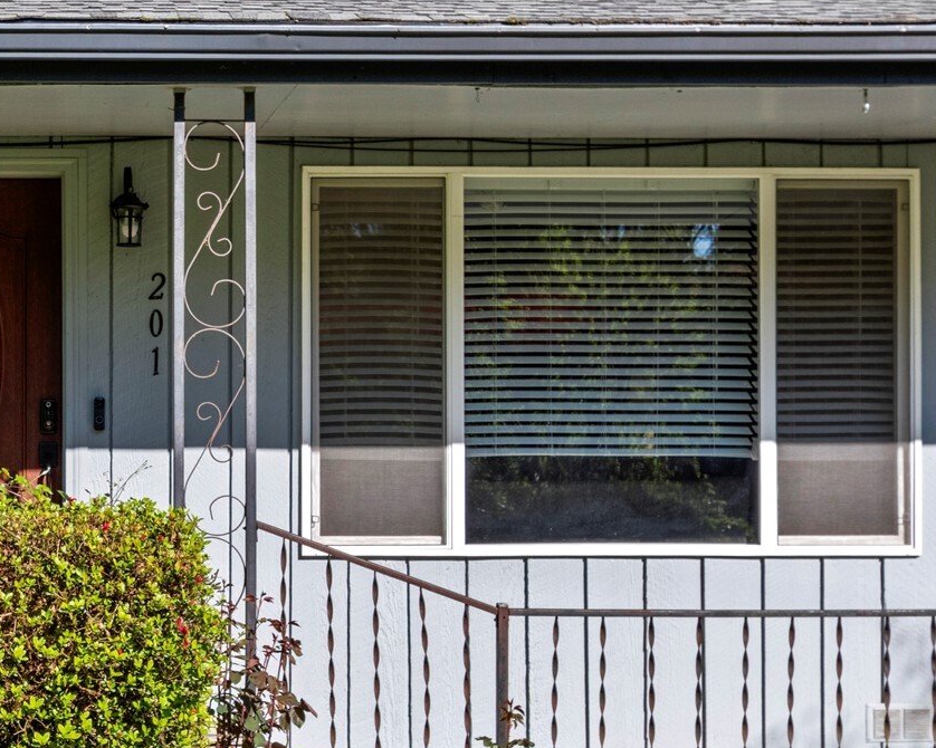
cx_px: 114
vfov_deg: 26.6
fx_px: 1579
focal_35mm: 57
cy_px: 480
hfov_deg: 31.6
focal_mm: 20
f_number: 9
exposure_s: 1/125
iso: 200
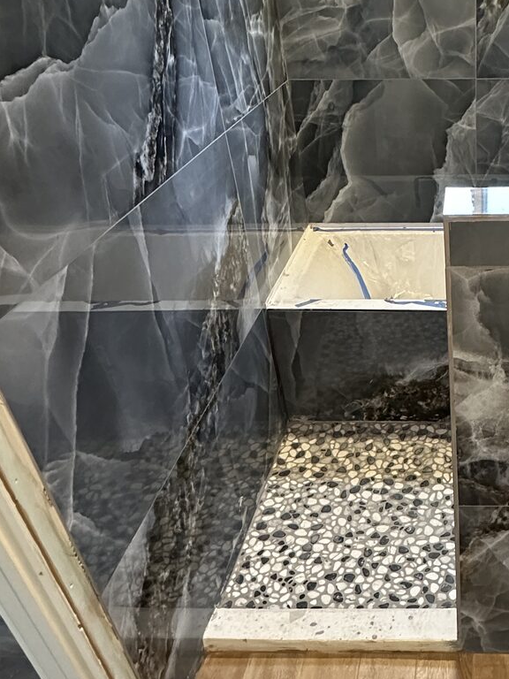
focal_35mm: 35
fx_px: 686
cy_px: 371
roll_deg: -0.1
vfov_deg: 52.5
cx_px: 466
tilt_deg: -32.6
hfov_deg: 37.8
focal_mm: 2.22
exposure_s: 1/60
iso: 500
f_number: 2.2
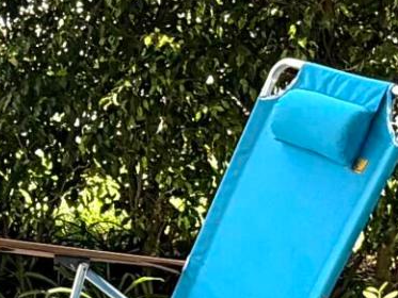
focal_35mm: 108
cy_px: 327
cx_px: 139
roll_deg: +0.2
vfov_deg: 13.4
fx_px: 1242
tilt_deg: -20.1
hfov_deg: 18.2
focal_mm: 2.22
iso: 50
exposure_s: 1/224
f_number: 2.2
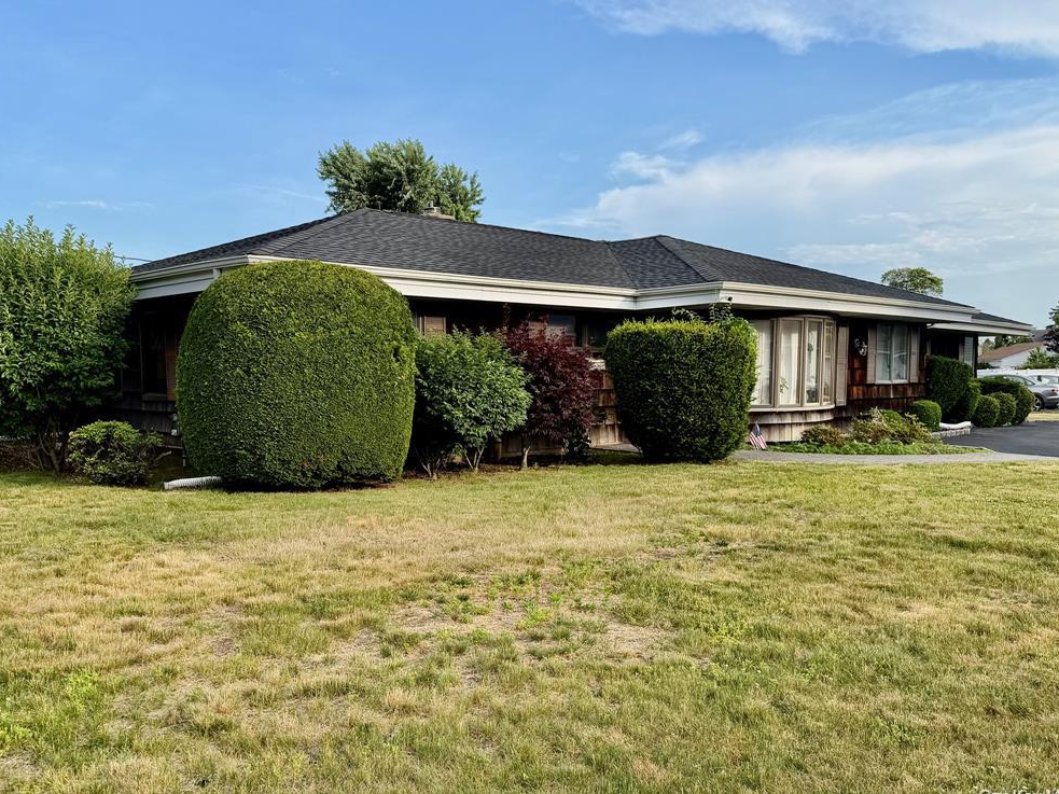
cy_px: 396
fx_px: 765
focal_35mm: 25
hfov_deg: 69.4
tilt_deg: -4.7
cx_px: 537
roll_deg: +0.3
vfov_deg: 54.9
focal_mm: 6.76
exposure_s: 1/2703
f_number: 1.78
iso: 80
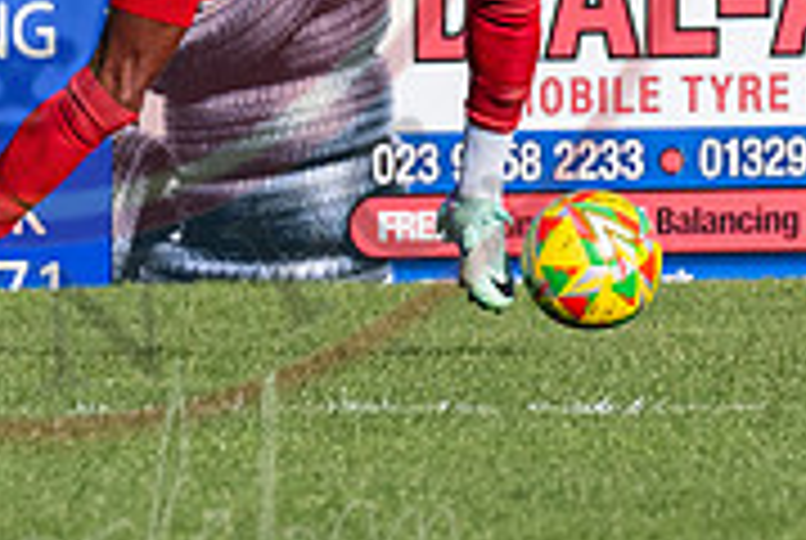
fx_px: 33997
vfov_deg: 0.9
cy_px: -112
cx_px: 529
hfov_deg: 1.4
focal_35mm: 1516
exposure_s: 1/6400
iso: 400
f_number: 4.5
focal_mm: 170
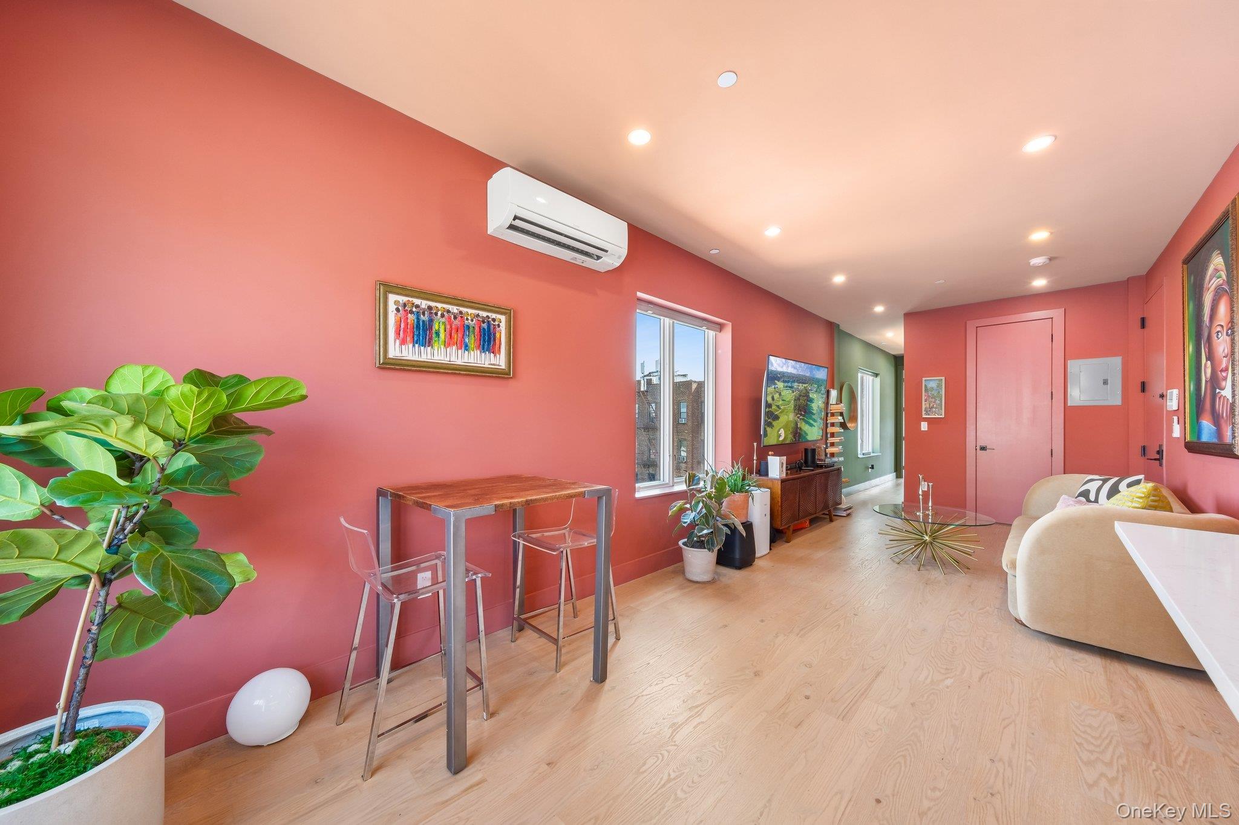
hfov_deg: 112.6
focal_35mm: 12
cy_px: 412
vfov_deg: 90.0
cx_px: 620
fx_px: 413
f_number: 8
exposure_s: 1/8
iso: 200
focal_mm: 8
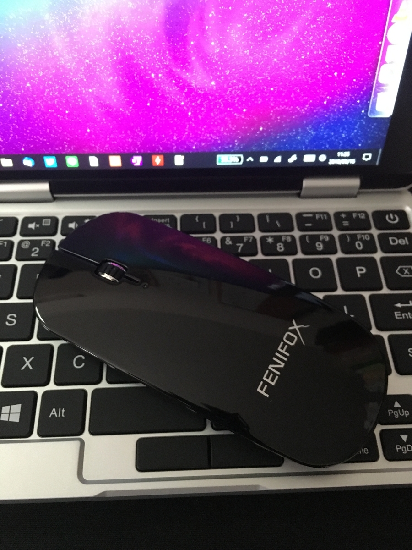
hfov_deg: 48.2
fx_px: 460
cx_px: 206
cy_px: 275
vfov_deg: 61.7
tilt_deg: -60.2
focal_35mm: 29
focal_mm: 4.15
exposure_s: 1/15
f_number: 2.2
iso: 320
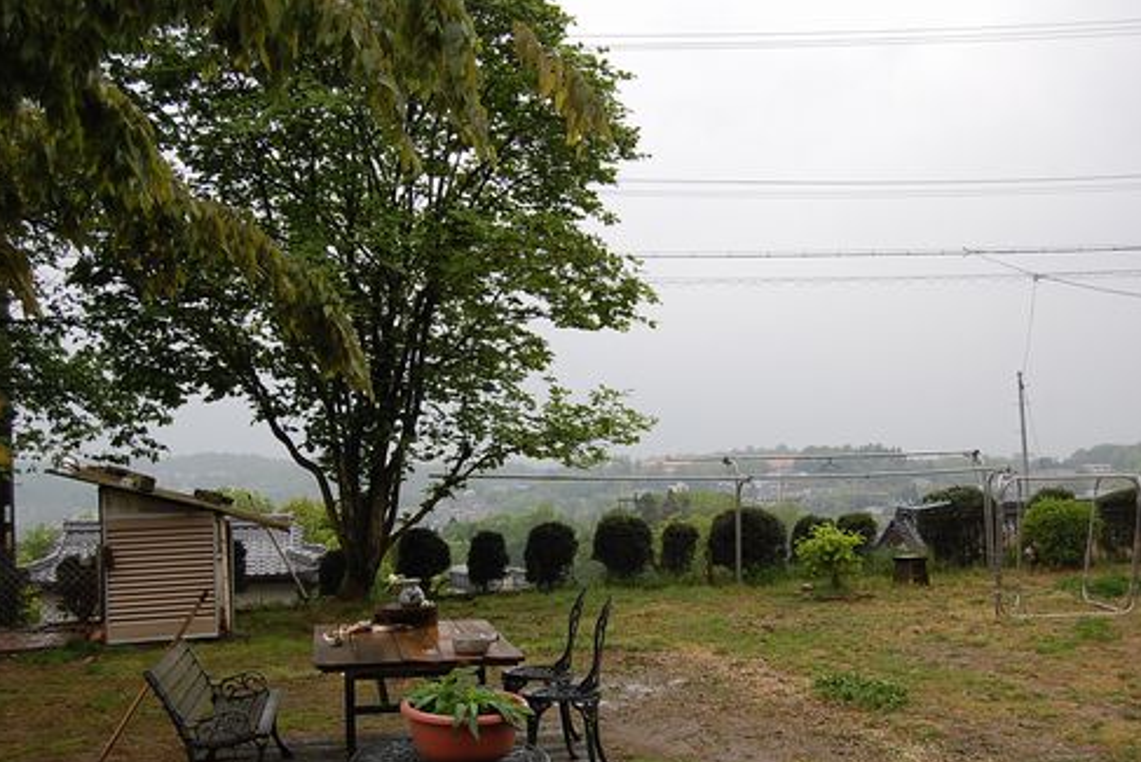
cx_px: 574
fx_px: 1268
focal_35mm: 40
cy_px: 385
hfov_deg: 48.4
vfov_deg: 33.4
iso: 400
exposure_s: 1/125
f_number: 5.6
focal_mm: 26
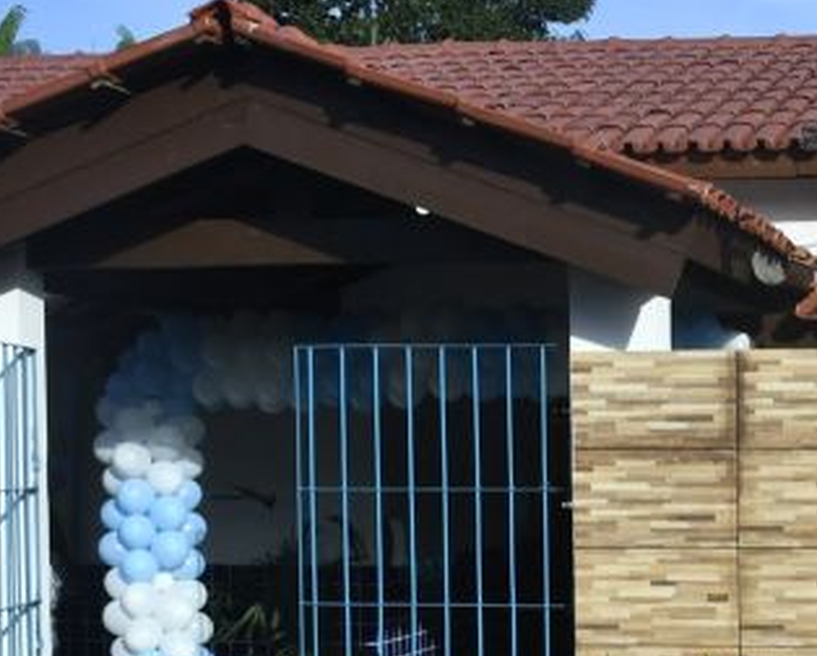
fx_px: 2082
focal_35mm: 86
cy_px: 552
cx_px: 900
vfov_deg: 17.7
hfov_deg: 21.1
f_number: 16
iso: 800
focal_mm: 24
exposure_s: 1/1000
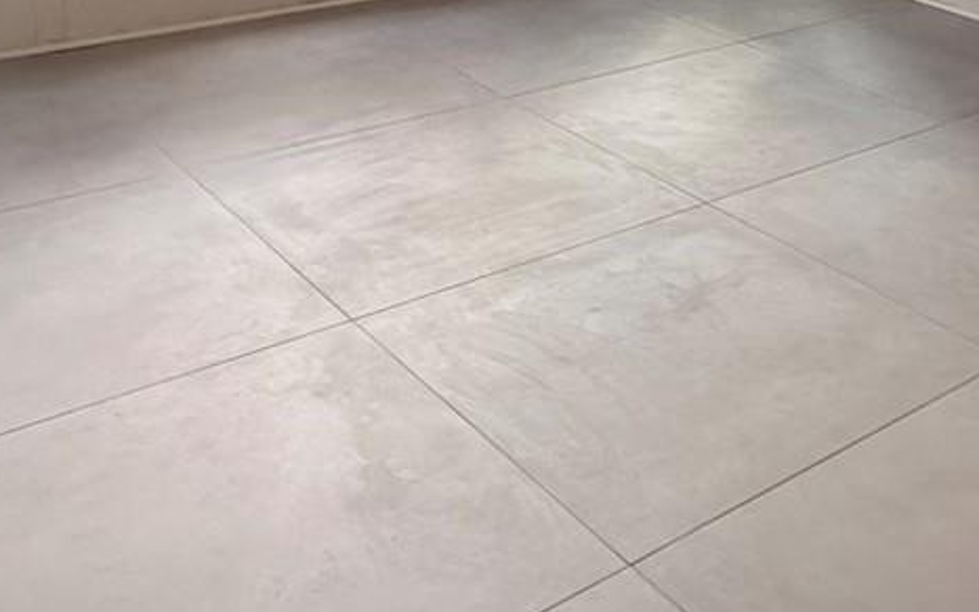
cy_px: -122
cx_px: 777
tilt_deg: -11.4
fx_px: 1360
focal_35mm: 51
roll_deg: -2.6
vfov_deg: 23.2
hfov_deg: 38.2
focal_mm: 2.22
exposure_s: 1/120
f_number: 2.2
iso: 250
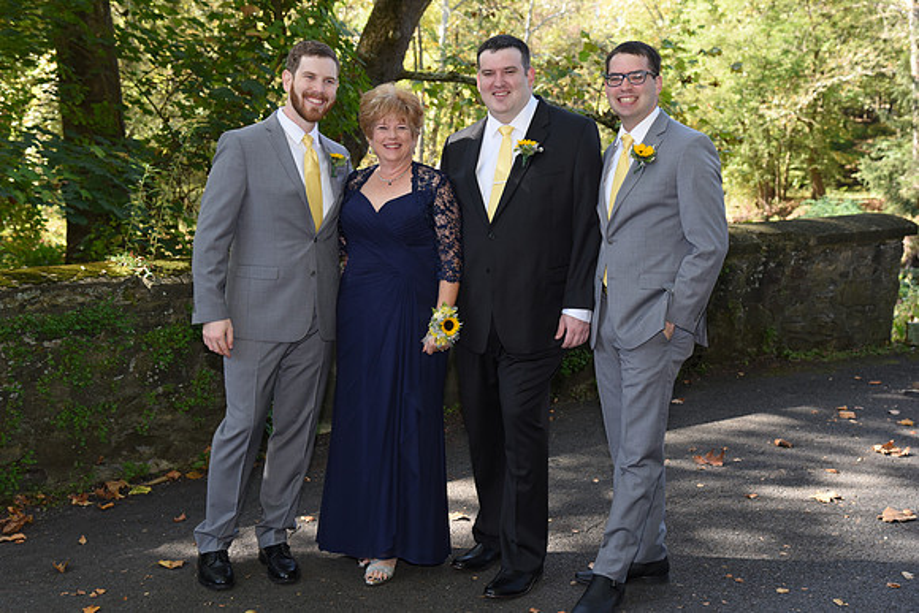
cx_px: 460
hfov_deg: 39.6
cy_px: 306
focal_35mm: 50
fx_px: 1277
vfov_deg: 27.0
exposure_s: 1/200
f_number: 5.6
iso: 640
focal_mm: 50
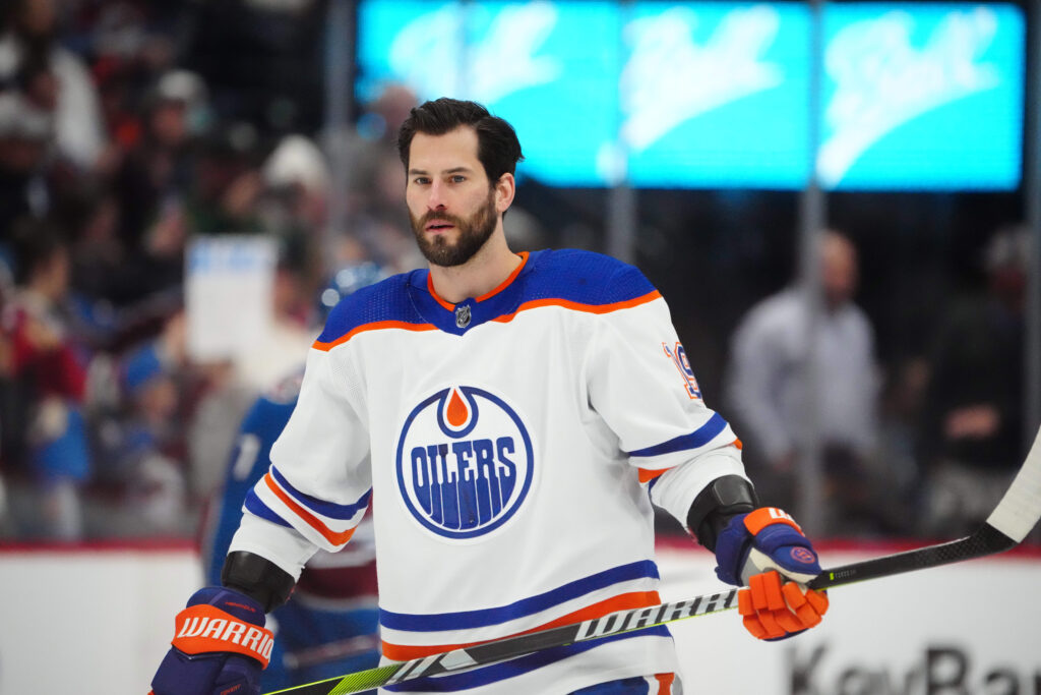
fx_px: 17351
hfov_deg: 3.4
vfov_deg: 2.3
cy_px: 348
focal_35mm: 600
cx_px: 520
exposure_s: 1/2000
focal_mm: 600
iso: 12800
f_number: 6.3
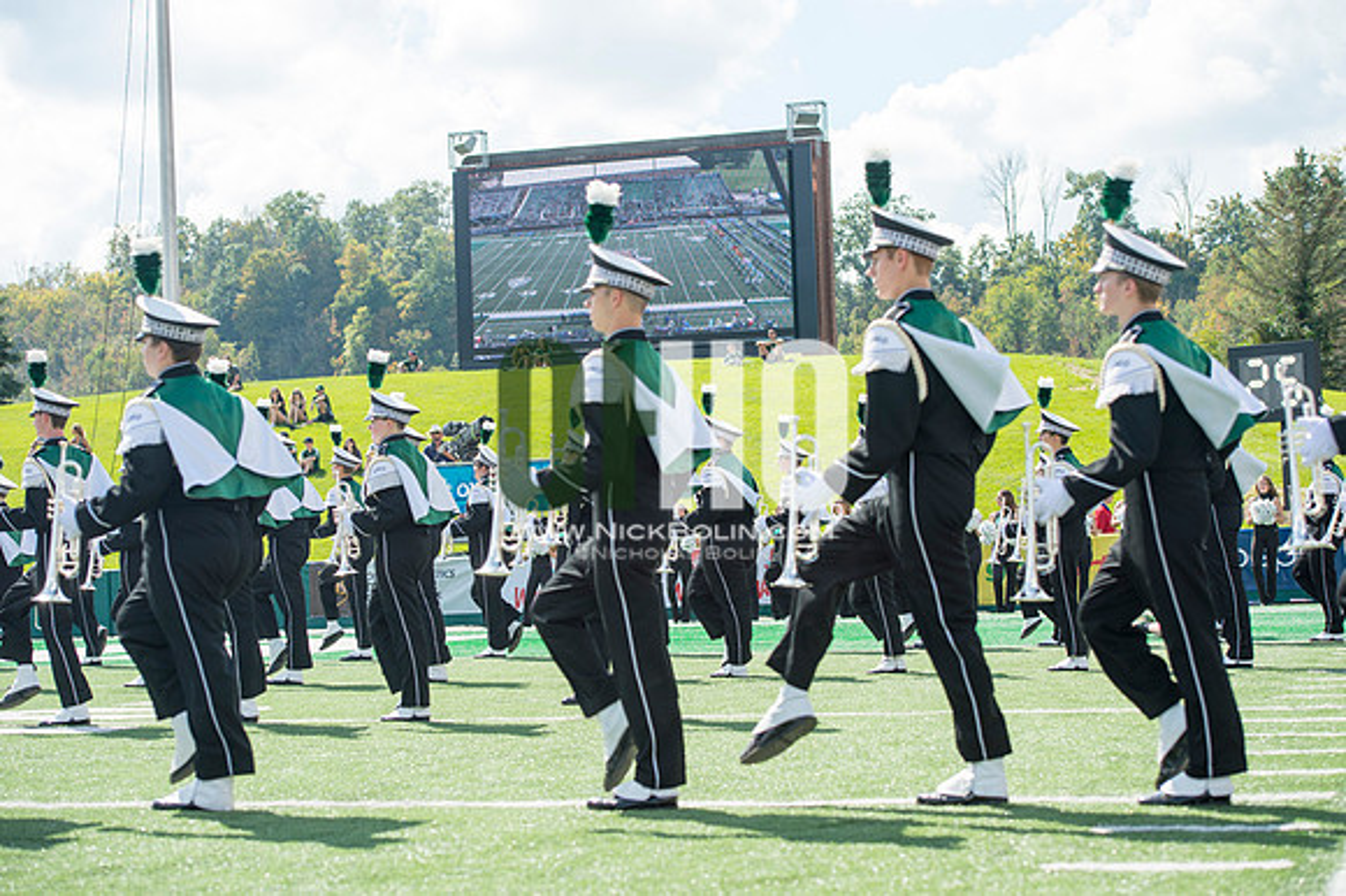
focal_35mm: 70
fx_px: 2616
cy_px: 448
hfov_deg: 28.9
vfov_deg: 19.4
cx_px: 673
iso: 200
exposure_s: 1/1000
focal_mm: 70
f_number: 4.5
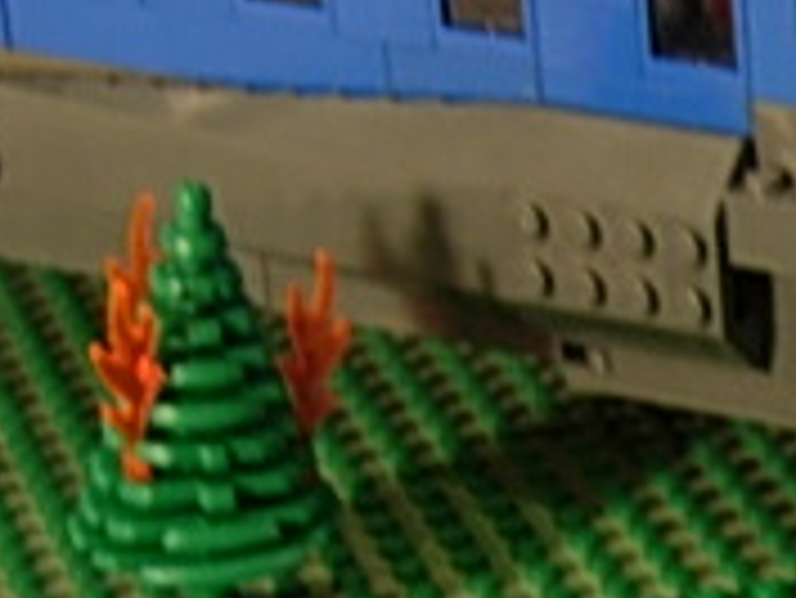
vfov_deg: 7.0
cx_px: 1520
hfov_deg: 9.0
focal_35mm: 208
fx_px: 4786
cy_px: 931
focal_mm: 7.5
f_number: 2.7
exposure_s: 1/5.1
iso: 50
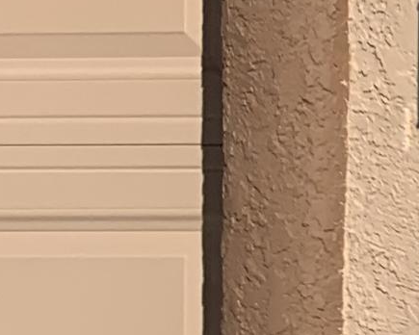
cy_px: 182
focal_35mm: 175
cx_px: 1440
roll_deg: +0.7
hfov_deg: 8.4
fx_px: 2170
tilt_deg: +0.3
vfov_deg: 8.8
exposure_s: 1/4098
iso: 25
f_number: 1.8
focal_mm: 4.25
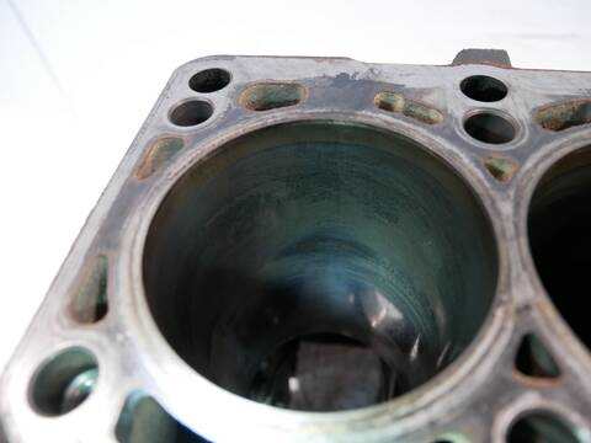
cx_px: 296
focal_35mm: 24
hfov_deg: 71.6
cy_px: 222
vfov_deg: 56.8
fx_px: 410
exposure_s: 1/60
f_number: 3.5
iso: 1250
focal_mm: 12
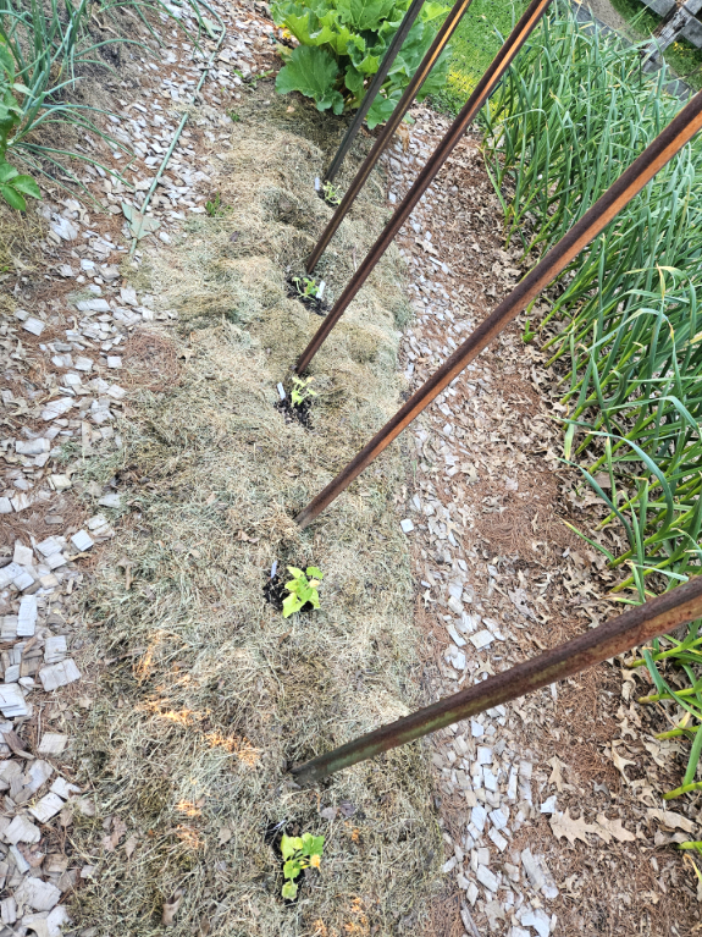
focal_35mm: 24
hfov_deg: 56.8
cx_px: 356
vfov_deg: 71.6
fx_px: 649
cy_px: 452
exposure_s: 1/120
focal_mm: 5.4
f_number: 1.8
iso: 160
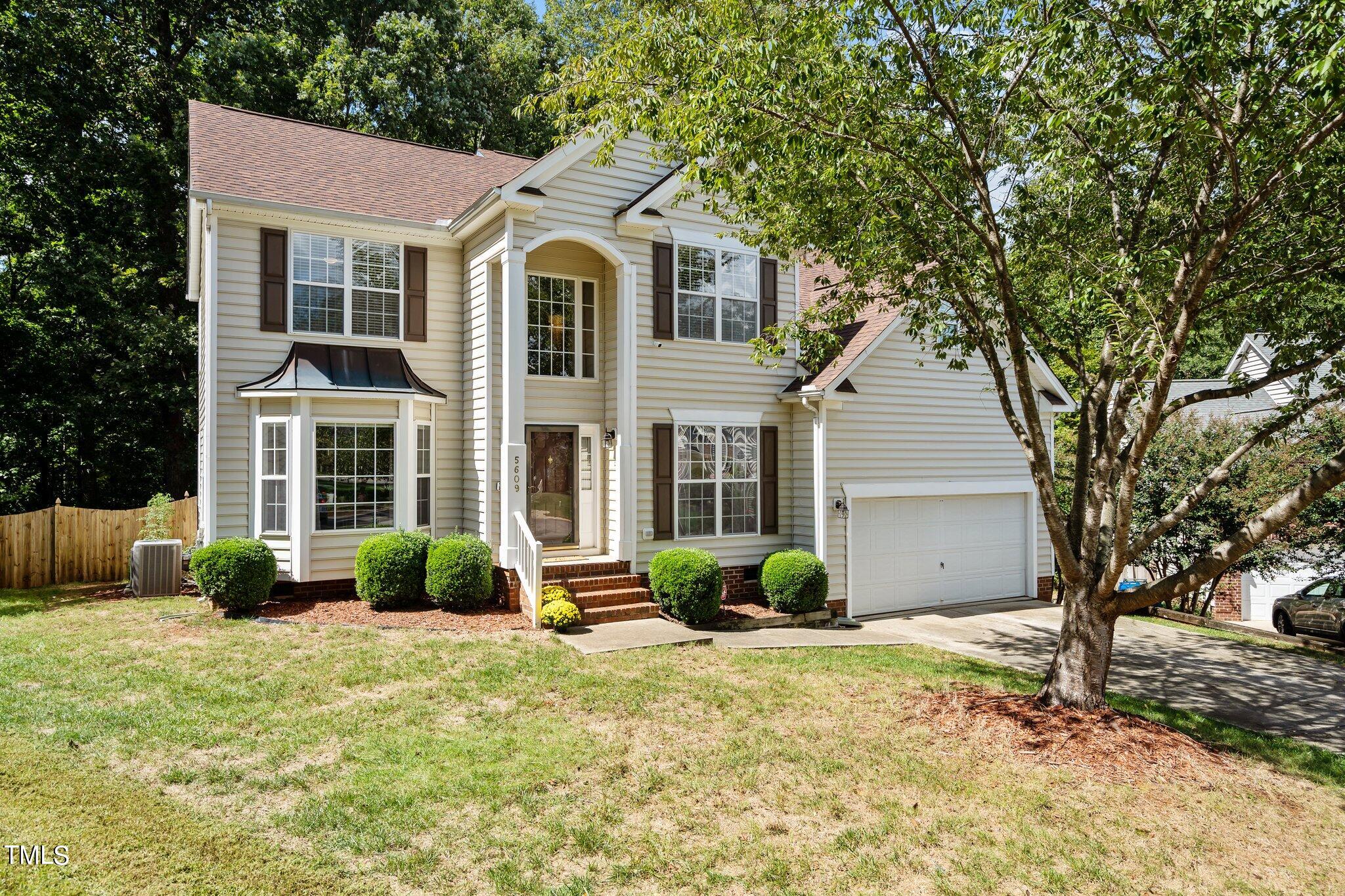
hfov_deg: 81.2
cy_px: 448
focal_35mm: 21
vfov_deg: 59.5
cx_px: 672
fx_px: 784
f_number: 5.6
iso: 200
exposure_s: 1/200
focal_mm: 21
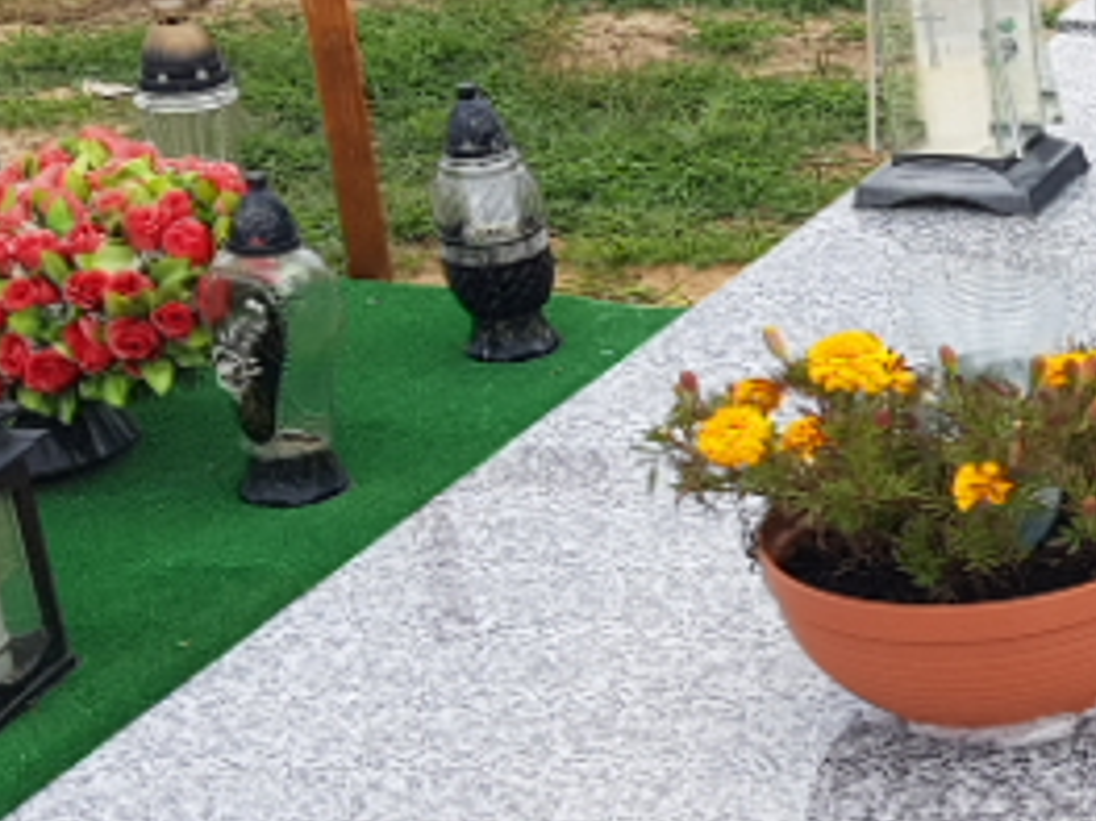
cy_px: 596
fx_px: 3006
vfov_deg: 15.5
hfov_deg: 18.4
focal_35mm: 95
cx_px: 1617
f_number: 1.7
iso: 40
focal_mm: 4.2
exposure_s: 1/888
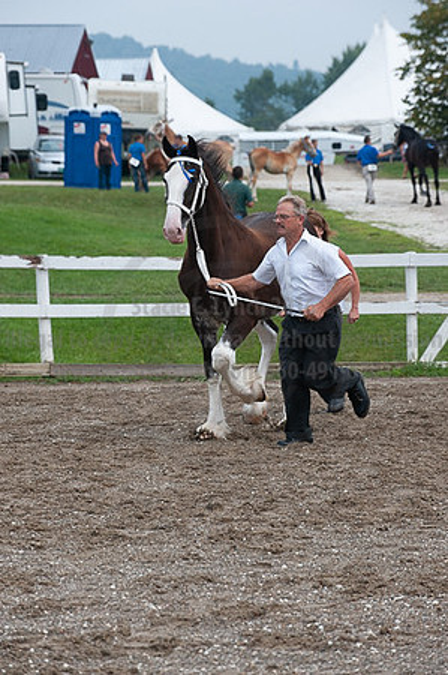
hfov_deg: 7.6
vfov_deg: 11.4
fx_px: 3368
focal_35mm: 180
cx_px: 224
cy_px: 338
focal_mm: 180
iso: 640
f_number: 5.6
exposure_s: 1/1000
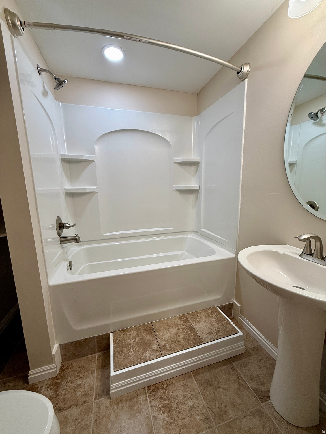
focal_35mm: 14
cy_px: 217
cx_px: 163
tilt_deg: -9.0
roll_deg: +1.4
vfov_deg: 102.1
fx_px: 176
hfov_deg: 85.7
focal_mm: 2.22
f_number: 2.2
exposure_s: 1/120
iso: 80
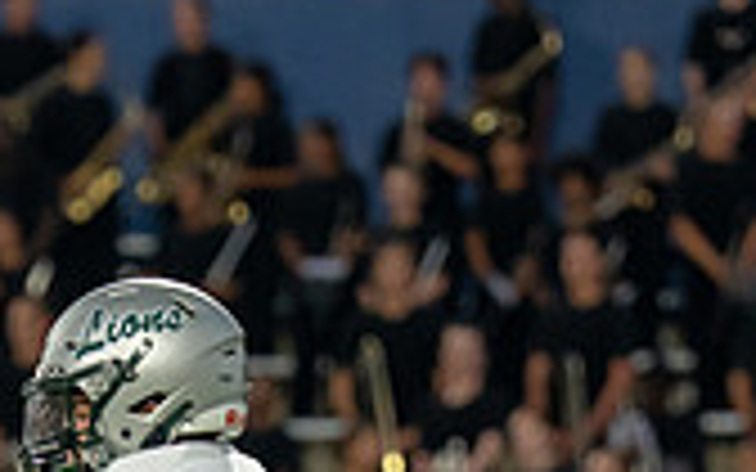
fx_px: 16854
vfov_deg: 1.6
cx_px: -119
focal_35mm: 818
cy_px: 857
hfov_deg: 2.6
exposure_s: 1/1600
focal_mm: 155
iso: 2000
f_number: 2.8
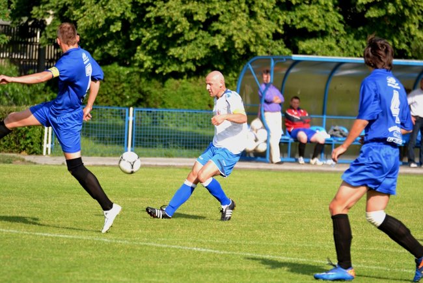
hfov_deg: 6.0
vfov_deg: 4.0
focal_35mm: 345
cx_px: 212
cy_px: 142
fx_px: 4055
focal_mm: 230
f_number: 5.3
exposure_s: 1/800
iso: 400
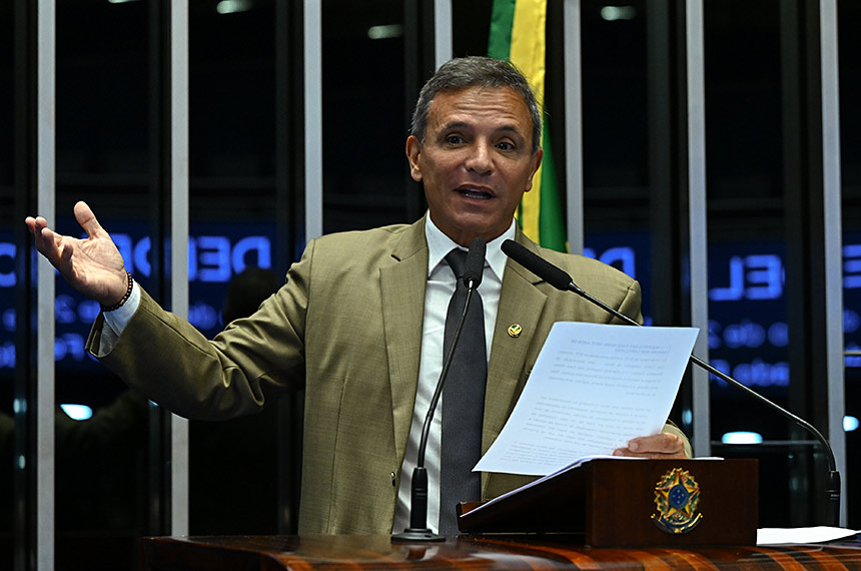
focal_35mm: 102
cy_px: 286
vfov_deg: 13.4
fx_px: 2435
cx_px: 430
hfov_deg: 20.1
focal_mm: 102
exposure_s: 1/125
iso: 5000
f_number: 5
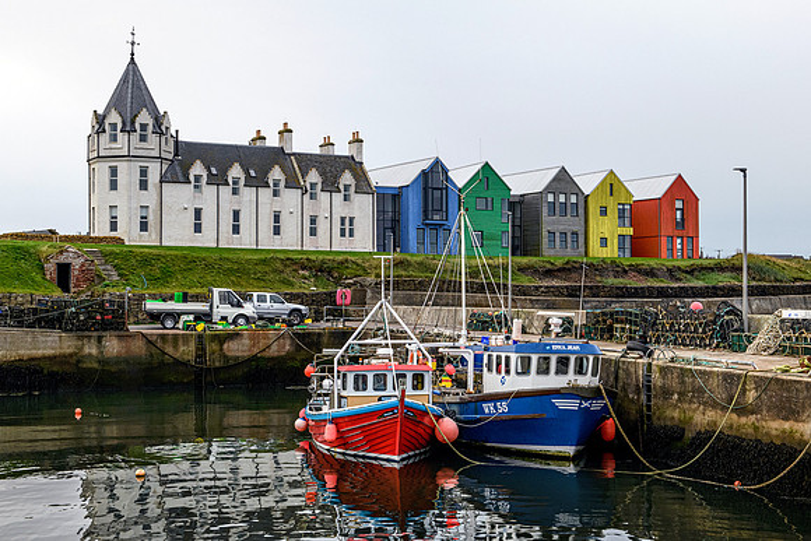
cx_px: 388
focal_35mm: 53
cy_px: 261
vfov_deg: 25.7
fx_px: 1188
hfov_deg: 37.7
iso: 800
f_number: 10
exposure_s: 1/640
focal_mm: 50
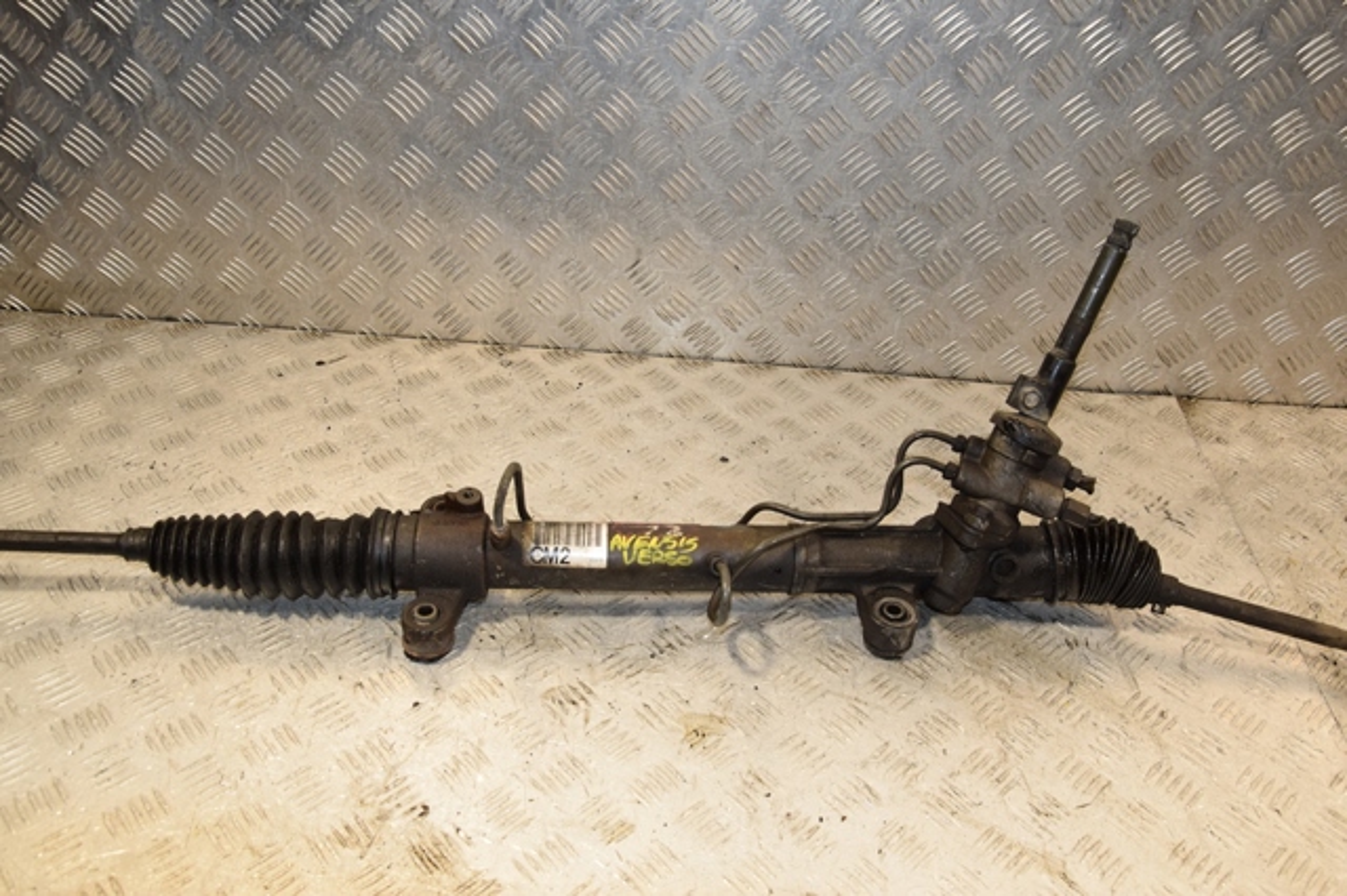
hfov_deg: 59.5
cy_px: 448
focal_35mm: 32
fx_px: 1178
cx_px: 674
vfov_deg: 41.7
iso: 800
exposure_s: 1/200
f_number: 8
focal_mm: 21
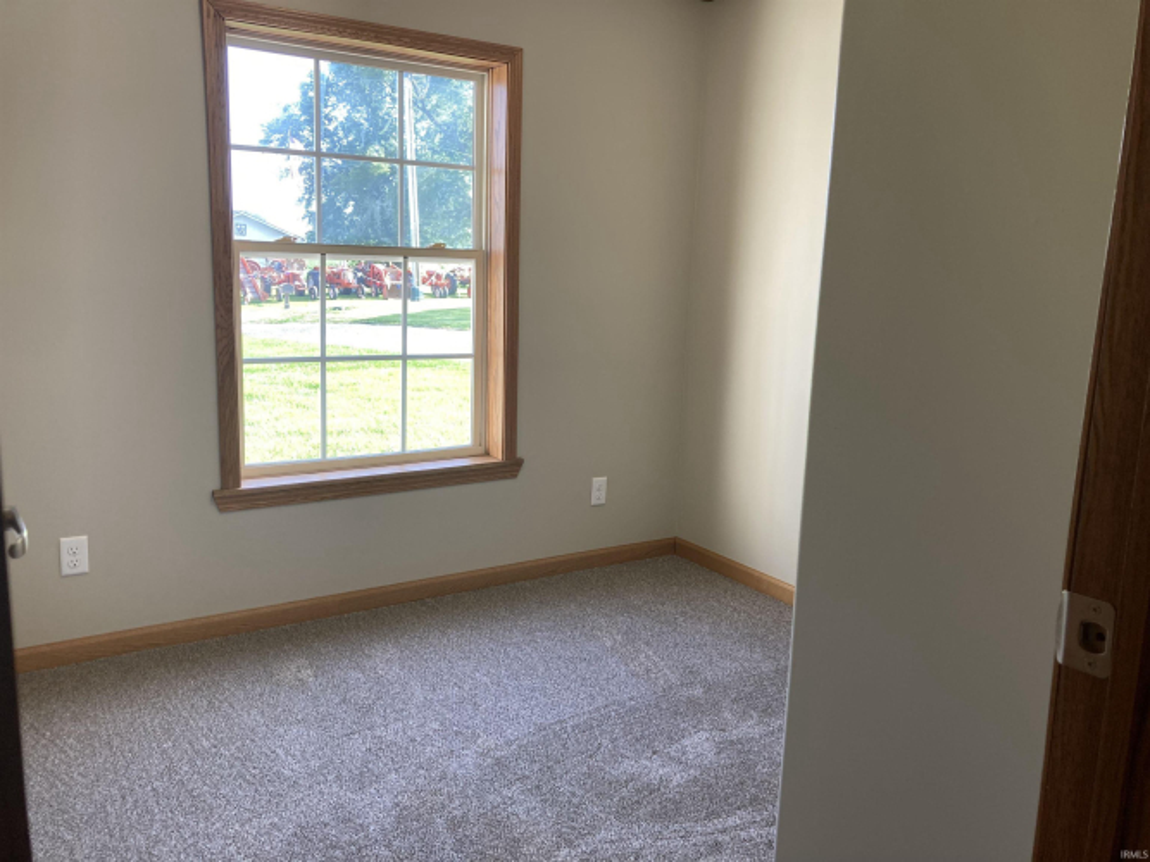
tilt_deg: -9.1
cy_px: 431
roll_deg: -2.5
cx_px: 575
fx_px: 930
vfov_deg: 49.7
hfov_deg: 63.5
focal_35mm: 28
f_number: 1.8
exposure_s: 1/120
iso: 50
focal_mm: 3.99
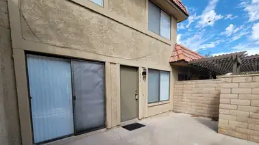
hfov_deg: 103.0
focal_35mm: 15
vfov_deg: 68.7
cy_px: 95
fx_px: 103
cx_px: 127
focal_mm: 2.2
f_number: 2.2
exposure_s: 1/912
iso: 50
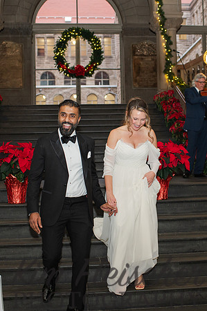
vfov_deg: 37.5
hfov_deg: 25.4
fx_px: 459
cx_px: 123
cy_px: 156
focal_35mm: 53
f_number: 3.5
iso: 1000
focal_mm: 35
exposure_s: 1/200
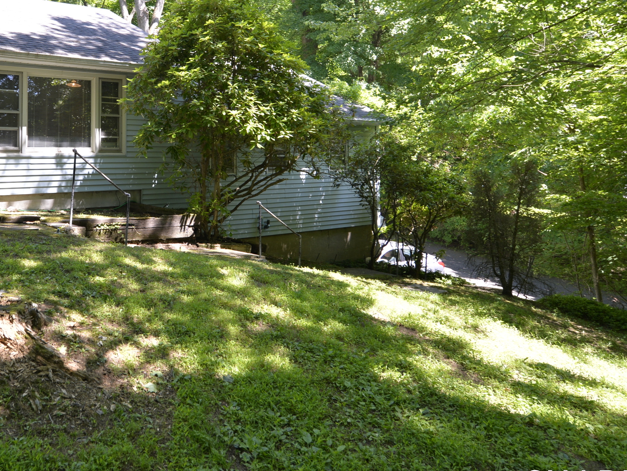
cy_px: 136
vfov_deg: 45.6
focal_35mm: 30
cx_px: 145
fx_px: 543
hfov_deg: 56.5
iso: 280
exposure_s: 1/125
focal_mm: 18
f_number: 5.6
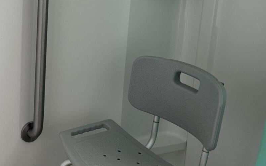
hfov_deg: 31.0
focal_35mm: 64
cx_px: 46
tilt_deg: -13.4
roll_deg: -3.2
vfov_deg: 20.1
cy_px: 33
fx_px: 464
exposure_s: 1/121
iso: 160
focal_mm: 6.76
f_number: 1.78
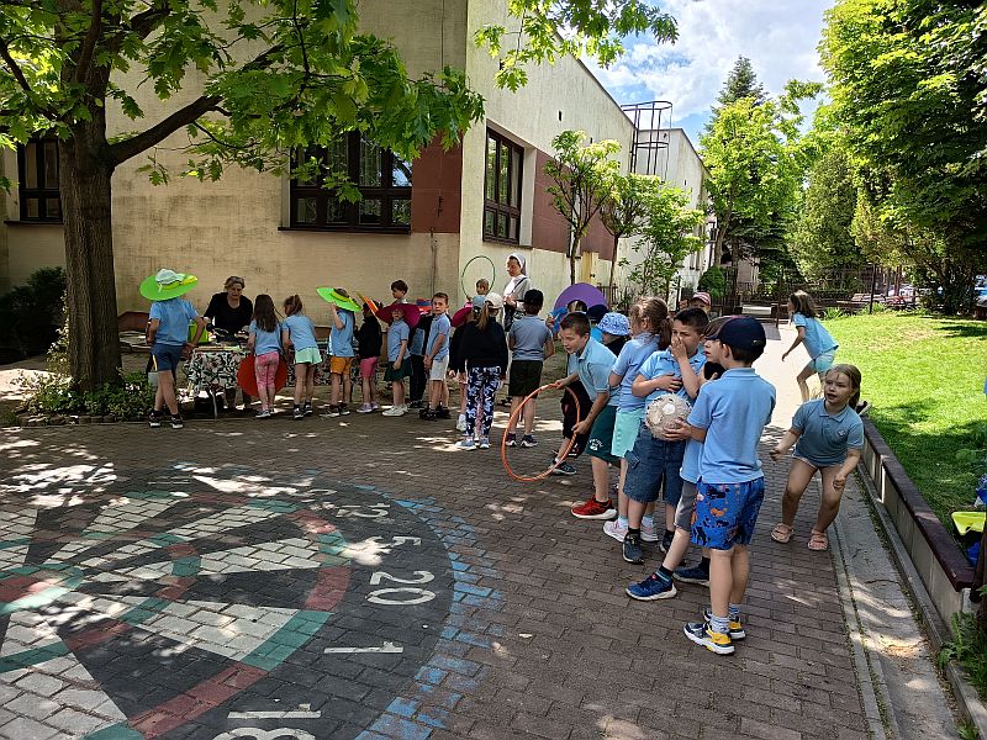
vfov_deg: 56.8
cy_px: 370
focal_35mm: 24
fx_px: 684
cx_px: 494
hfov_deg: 71.6
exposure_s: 1/108
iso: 50
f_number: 1.7
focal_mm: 5.27
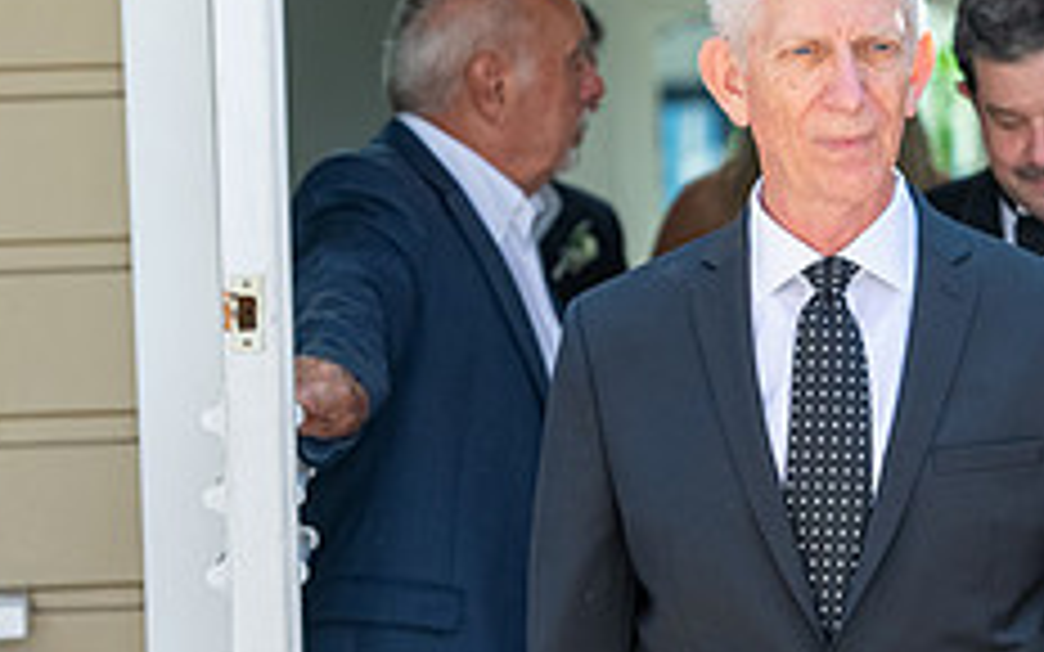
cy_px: 479
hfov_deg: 7.4
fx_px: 8109
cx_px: 801
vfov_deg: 4.6
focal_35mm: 285
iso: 640
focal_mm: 112
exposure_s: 1/640
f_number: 4.5
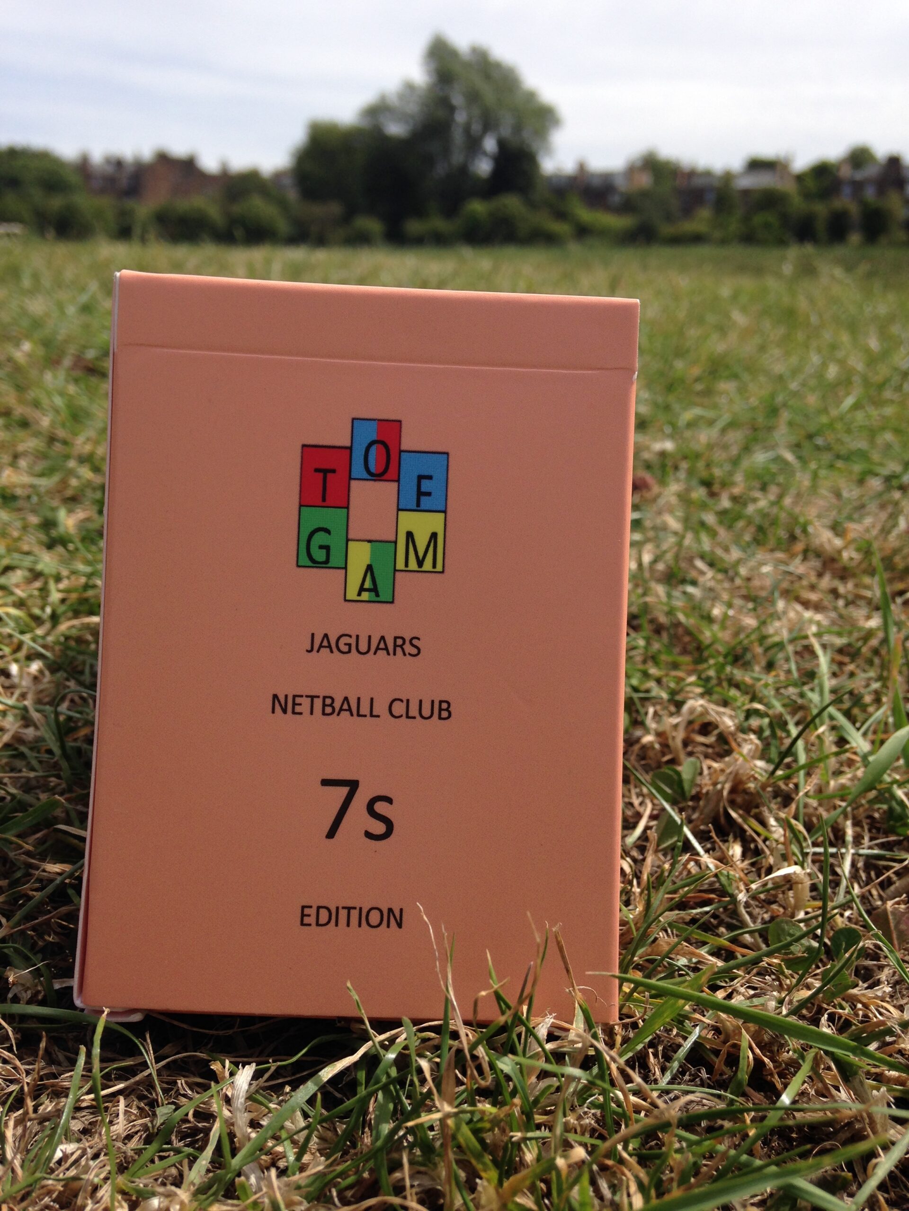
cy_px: 606
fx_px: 1155
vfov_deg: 55.4
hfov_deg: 42.9
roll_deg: -1.1
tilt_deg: -16.5
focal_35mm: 33
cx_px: 454
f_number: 2.4
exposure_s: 1/1748
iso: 50
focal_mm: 4.12
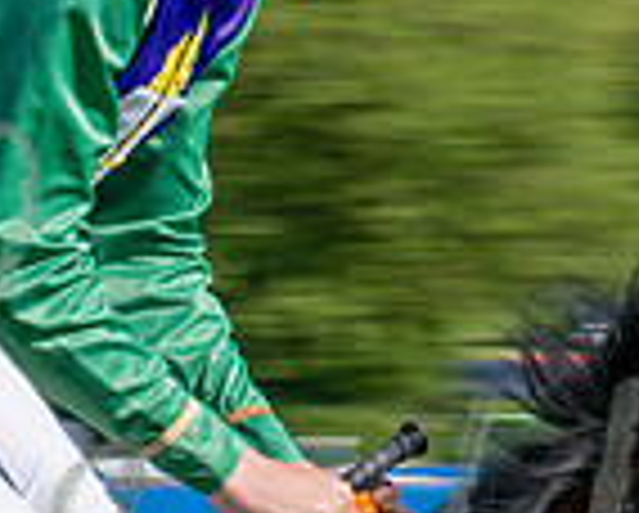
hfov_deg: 4.6
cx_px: -287
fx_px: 7878
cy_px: 628
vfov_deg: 3.7
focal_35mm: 416
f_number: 16
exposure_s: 1/160
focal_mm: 70
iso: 100
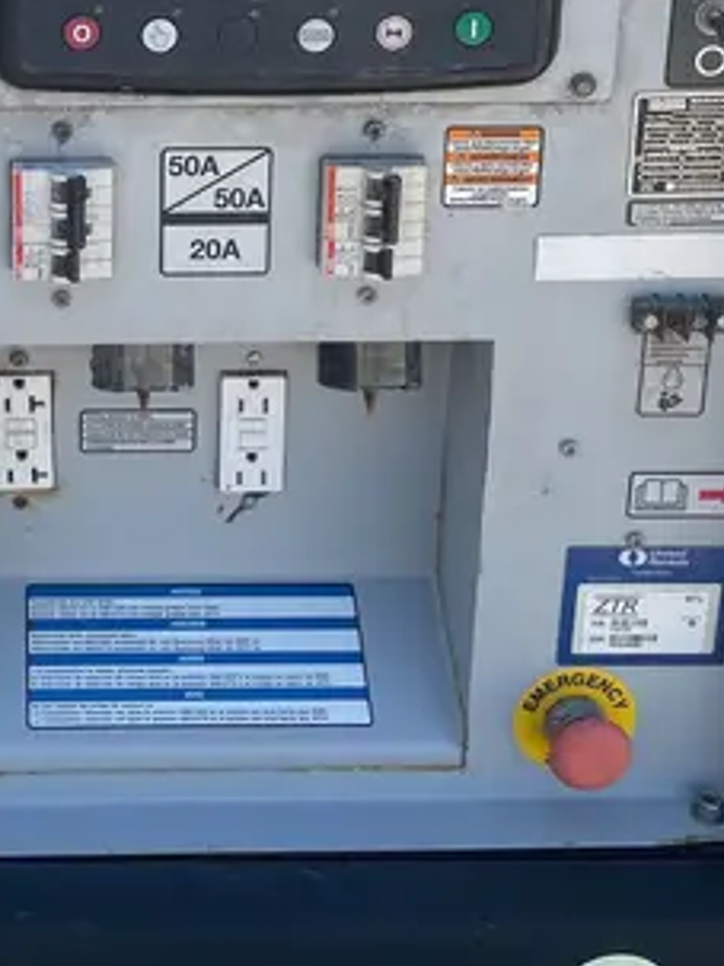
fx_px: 1758
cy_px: -18
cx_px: 19
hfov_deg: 22.5
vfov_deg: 28.7
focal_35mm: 63
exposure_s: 1/2174
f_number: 1.6
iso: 32
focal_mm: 4.2
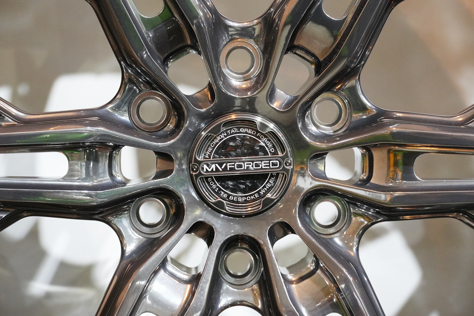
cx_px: 237
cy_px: 158
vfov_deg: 13.0
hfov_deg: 19.5
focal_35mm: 105
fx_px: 1382
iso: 3200
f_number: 5.6
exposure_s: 1/125
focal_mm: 70
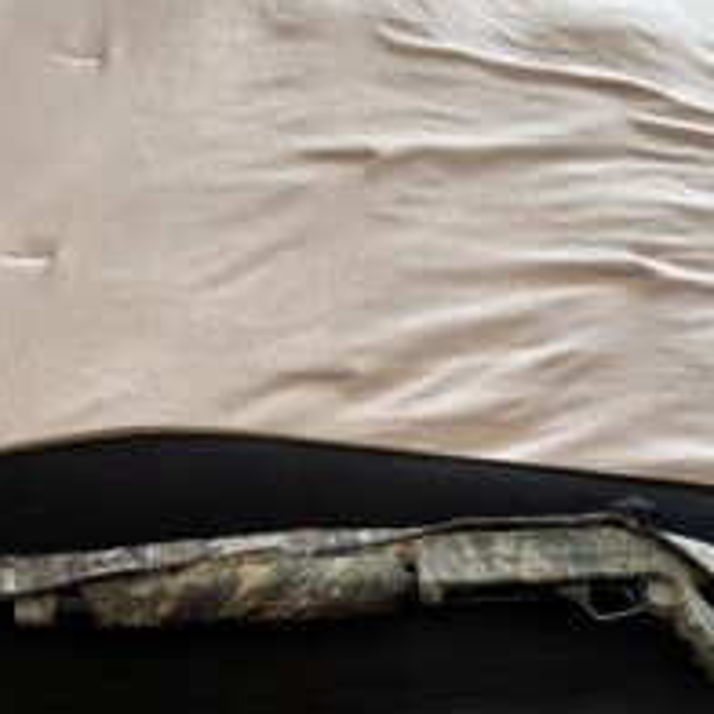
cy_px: 448
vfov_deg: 35.9
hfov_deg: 36.1
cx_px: 364
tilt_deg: -58.5
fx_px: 1097
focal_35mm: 47
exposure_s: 1/86
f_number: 1.6
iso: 125
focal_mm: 5.96
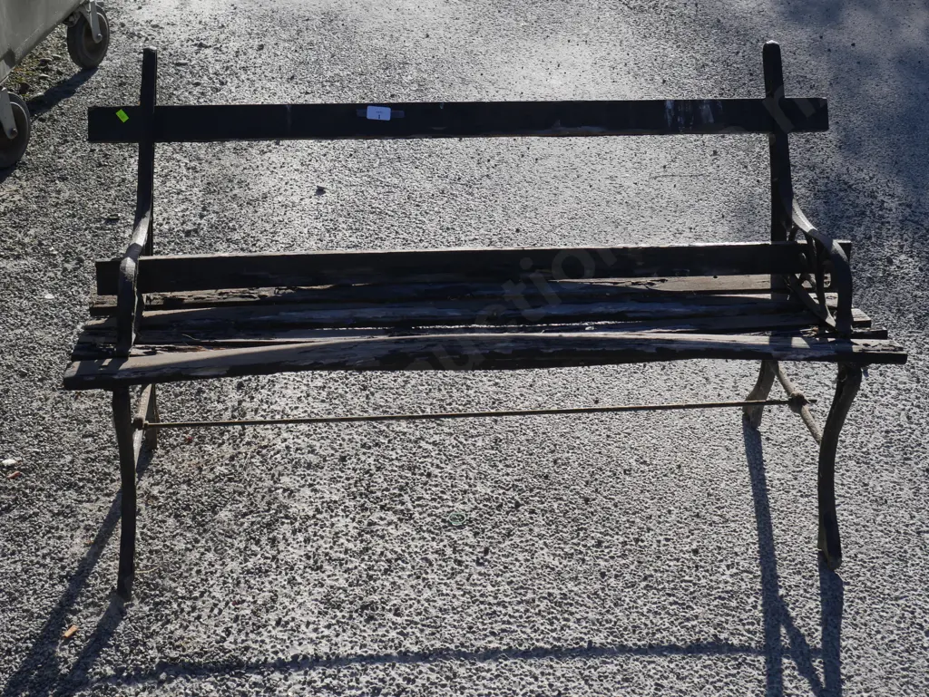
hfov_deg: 38.2
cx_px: 464
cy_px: 348
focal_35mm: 50
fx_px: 1342
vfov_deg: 29.1
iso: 200
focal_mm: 25
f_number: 9
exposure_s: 1/250
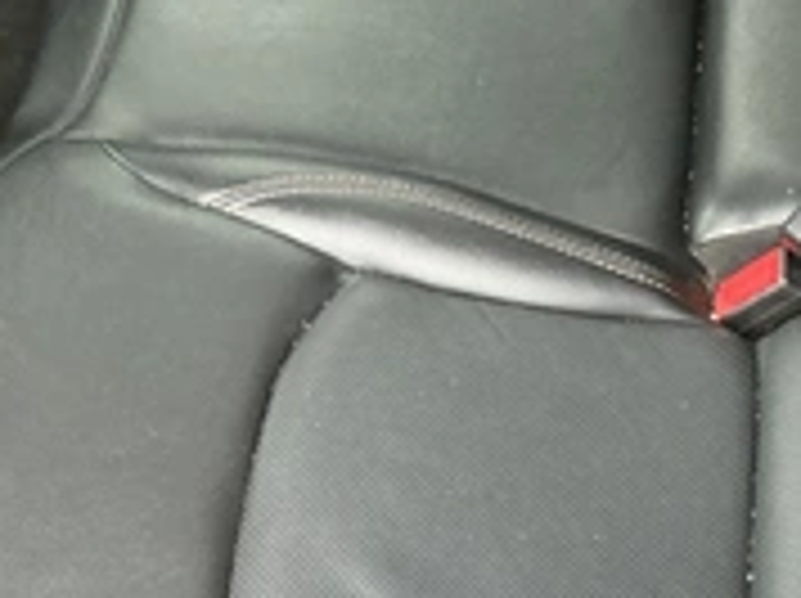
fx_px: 1456
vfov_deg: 22.1
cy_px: 634
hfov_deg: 30.5
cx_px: 266
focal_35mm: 63
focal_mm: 3
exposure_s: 1/60
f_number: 1.8
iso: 160
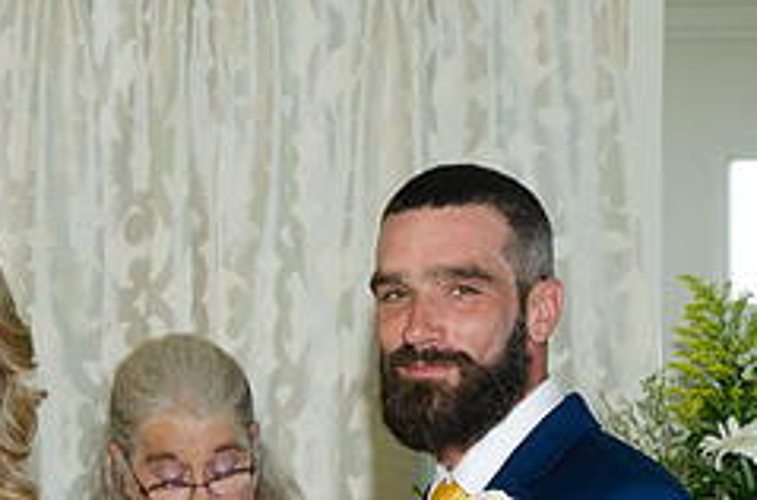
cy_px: 576
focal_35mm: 160
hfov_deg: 12.8
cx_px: 165
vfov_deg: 8.5
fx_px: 3356
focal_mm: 44
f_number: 5.6
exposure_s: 1/125
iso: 400
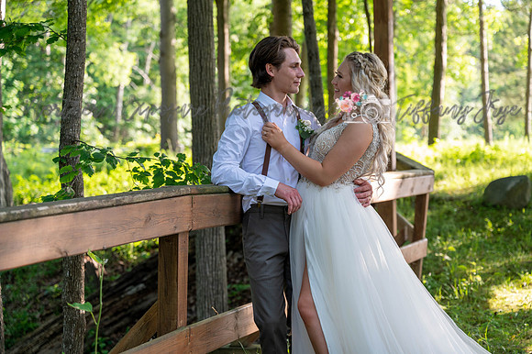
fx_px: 1034
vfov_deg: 19.4
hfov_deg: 28.9
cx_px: 266
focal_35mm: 70
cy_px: 177
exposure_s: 1/250
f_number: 3.5
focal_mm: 70
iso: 400
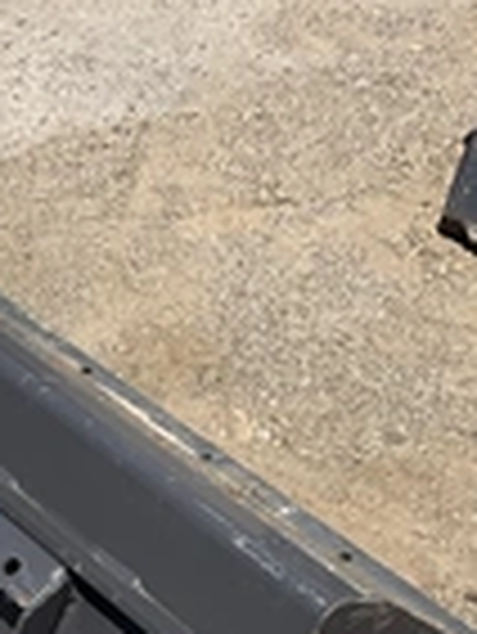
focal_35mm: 82
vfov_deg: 23.1
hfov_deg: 17.8
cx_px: 86
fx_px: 1504
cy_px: 585
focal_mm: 3
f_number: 1.8
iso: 25
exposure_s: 1/1786
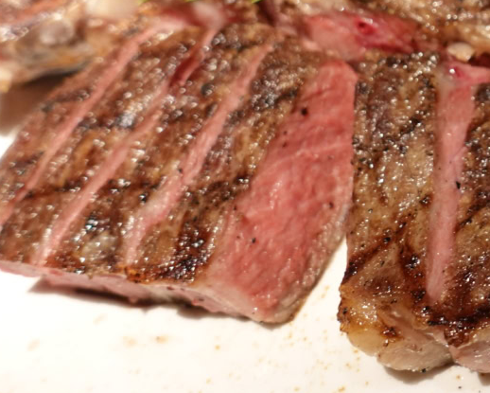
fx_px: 914
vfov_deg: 23.7
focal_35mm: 63
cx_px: 501
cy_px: 56
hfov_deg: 28.0
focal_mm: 11.5
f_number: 2.5
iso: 800
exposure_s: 1/25
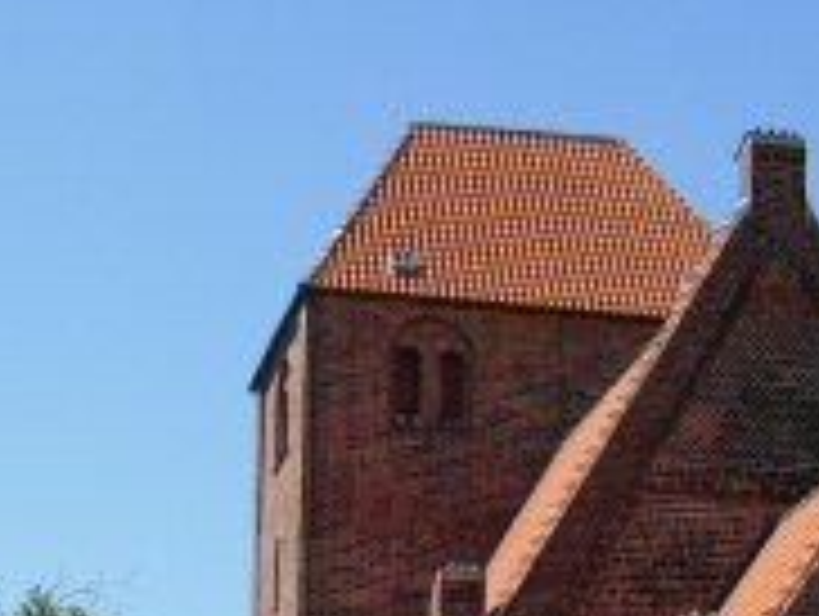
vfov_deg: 17.0
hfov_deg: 23.1
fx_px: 1990
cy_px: 677
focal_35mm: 84
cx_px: 583
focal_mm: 7.5
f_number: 5.4
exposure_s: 1/287
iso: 50
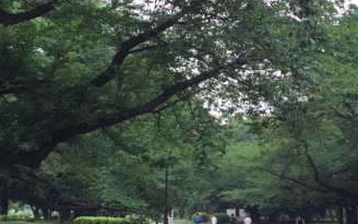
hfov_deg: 26.8
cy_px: 81
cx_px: 307
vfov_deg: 17.4
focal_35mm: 75
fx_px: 732
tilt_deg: +10.6
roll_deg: +4.0
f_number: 2.2
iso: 32
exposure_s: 1/265
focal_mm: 4.15
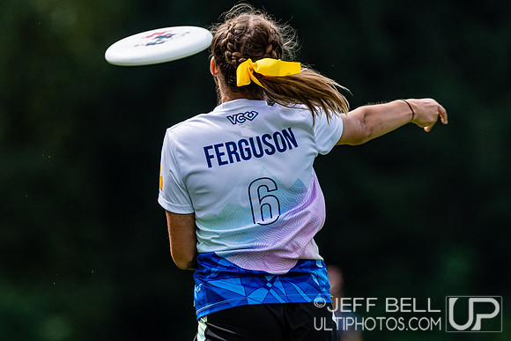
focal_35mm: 639
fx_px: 9070
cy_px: 234
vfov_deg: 2.2
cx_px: 216
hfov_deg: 3.2
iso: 200
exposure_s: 1/2000
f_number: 4
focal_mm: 310
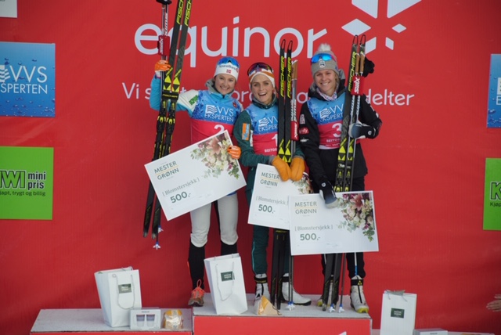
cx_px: 250
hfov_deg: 13.0
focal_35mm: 158
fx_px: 2194
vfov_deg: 8.7
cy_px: 168
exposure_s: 1/400
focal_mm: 105
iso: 200
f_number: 5.6
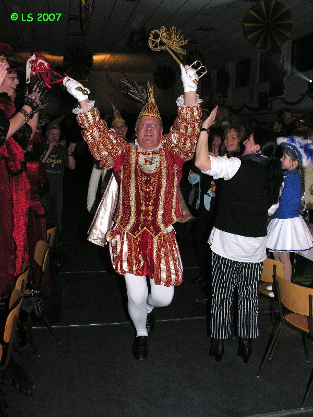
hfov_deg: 40.7
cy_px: 208
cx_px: 156
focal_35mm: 35
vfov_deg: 52.6
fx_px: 422
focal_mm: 8.9
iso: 200
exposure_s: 1/60.1
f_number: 4
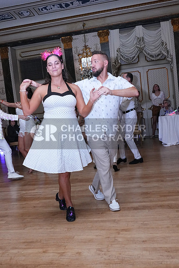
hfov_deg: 36.9
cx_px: 90
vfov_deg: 53.1
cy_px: 134
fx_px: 268
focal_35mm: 36
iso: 5000
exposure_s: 1/200
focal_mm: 24
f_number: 5.6
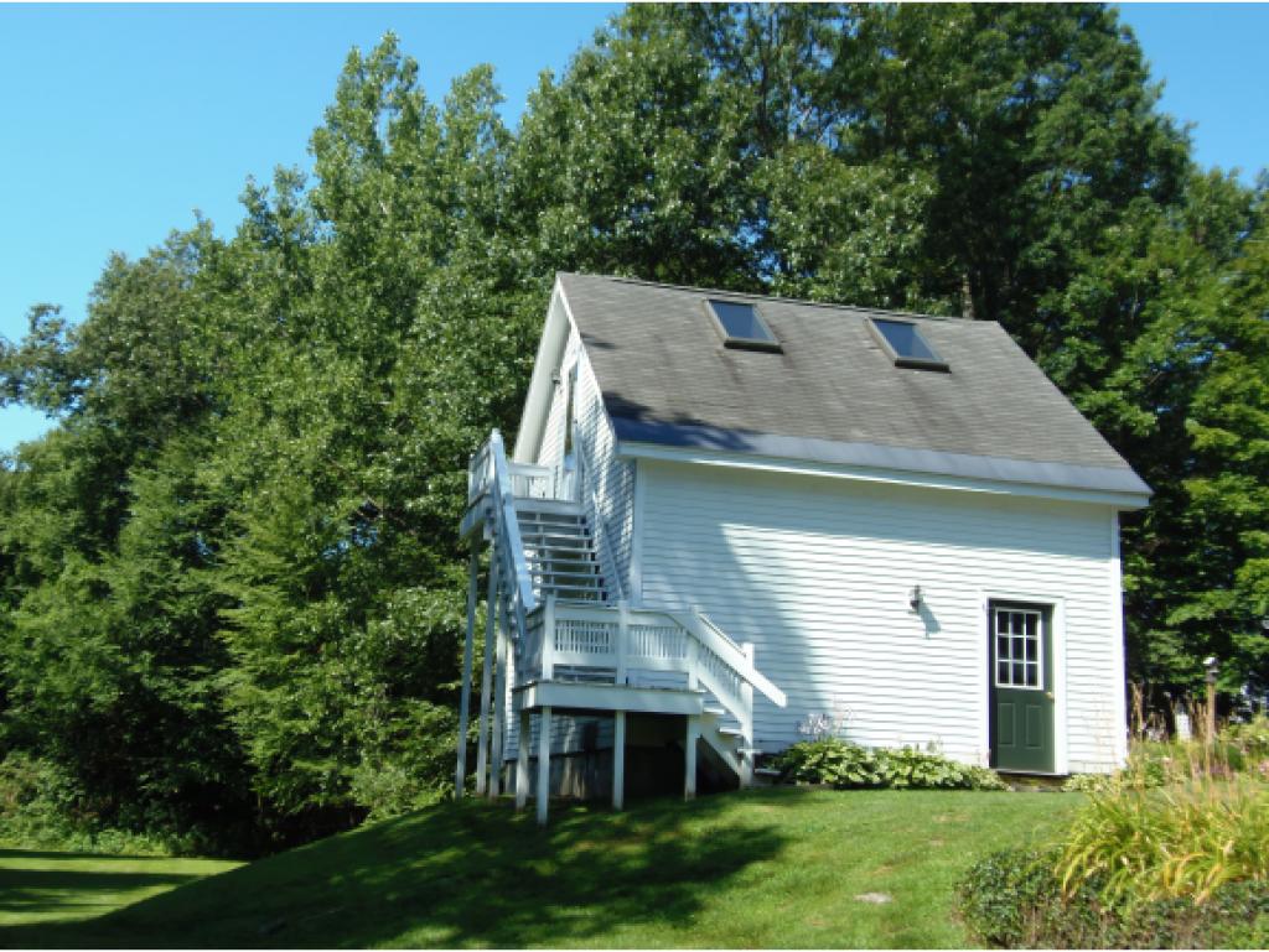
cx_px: 634
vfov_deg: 34.4
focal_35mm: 42
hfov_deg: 44.8
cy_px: 476
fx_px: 1540
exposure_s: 1/320
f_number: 3.6
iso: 64
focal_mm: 7.8
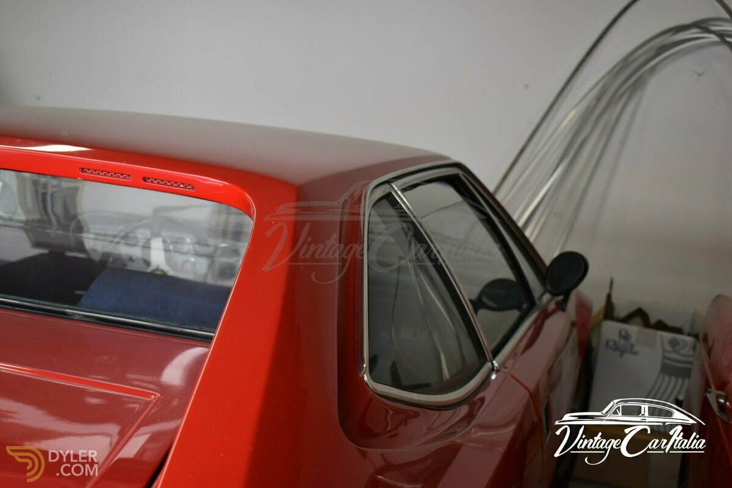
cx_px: 366
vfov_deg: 26.5
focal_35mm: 51
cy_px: 244
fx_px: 1037
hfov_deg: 38.9
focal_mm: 34
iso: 400
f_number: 4.5
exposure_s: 1/50
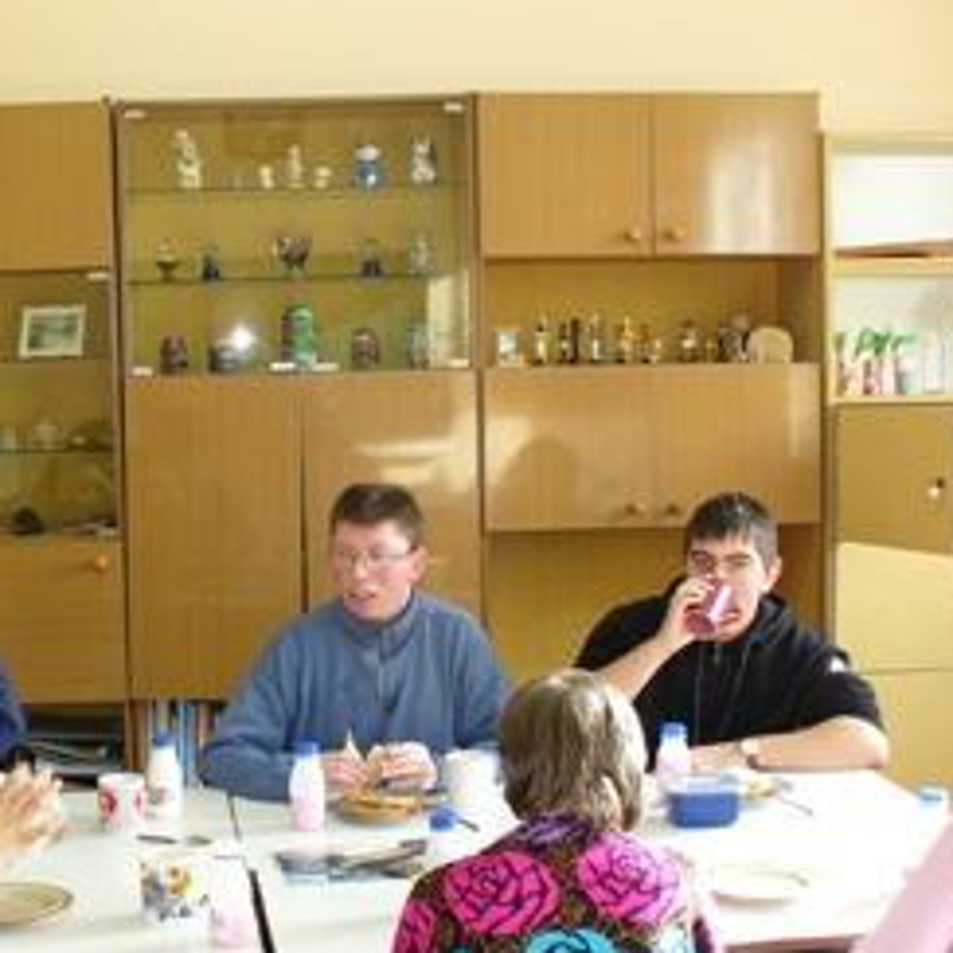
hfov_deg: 30.9
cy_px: 557
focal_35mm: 55
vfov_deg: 31.0
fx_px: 1713
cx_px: 332
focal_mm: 6.1
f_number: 2.8
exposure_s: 1/30
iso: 125
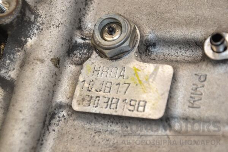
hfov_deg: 18.2
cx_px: 114
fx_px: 712
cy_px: 76
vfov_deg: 12.2
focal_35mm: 112
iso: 800
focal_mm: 75
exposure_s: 1/100
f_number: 5.6
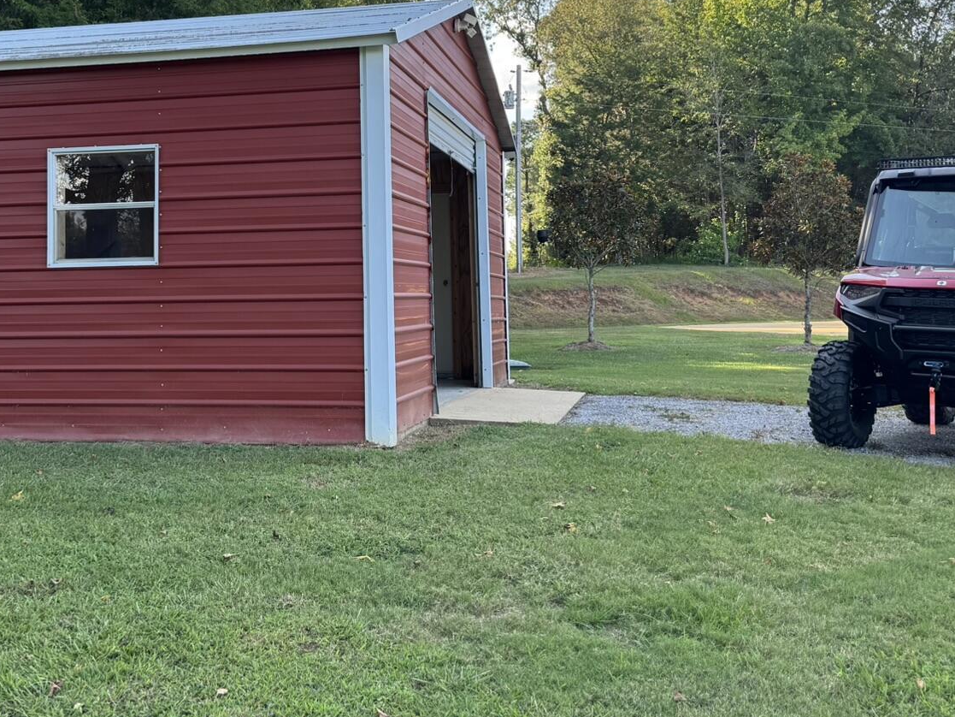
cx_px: 320
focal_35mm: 44
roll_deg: +0.3
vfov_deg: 32.5
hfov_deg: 42.4
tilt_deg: +4.3
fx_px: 1214
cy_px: 222
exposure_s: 1/658
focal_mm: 6.76
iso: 80
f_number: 1.78
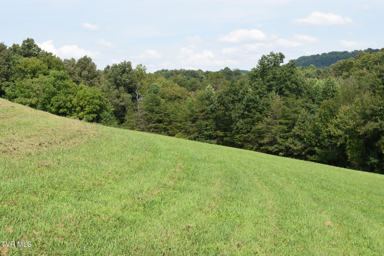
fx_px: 464
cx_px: 192
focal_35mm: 44
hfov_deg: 45.0
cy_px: 128
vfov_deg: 30.8
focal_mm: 29
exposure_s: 1/320
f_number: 9
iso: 200
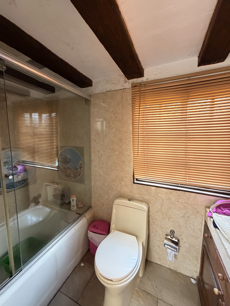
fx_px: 124
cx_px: 115
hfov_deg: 85.7
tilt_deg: -7.1
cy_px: 153
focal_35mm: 14
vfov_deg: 102.1
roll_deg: -0.3
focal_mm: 2.22
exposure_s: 1/60
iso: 400
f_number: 2.2
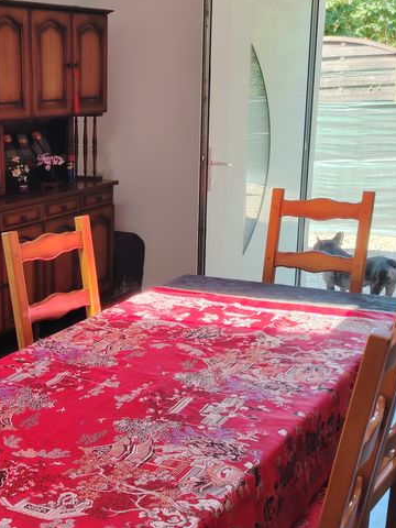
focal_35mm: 50
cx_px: 40
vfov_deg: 37.9
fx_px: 763
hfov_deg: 28.0
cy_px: 332
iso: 249
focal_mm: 5.25
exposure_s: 1/100
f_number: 1.75
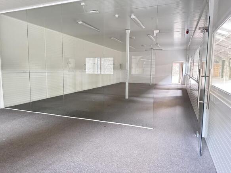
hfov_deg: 71.6
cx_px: 116
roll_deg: -0.3
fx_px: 160
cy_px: 86
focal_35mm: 24
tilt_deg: -6.3
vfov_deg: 56.8
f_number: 1.78
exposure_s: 1/32
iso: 1000
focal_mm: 6.86
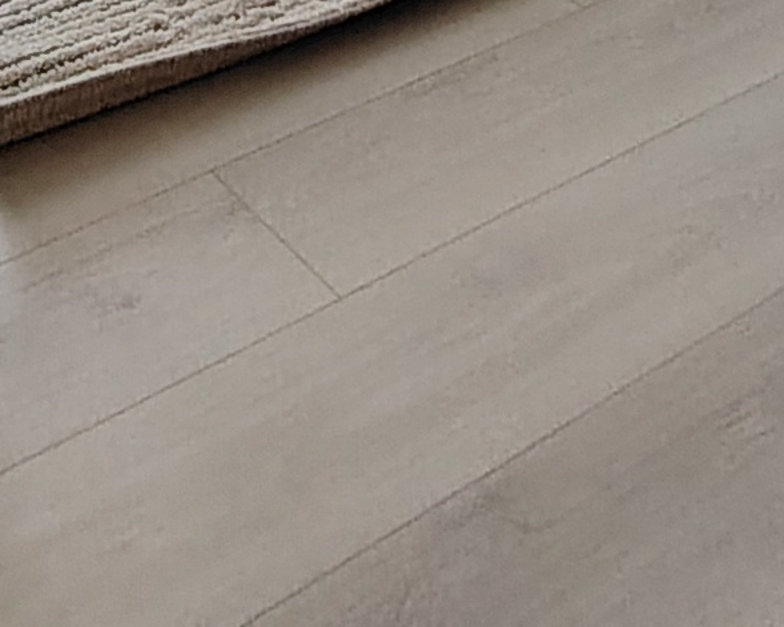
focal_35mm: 73
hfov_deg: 26.0
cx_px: 282
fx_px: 1694
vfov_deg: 16.7
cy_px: -568
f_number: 2.2
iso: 146
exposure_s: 1/50
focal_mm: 1.42
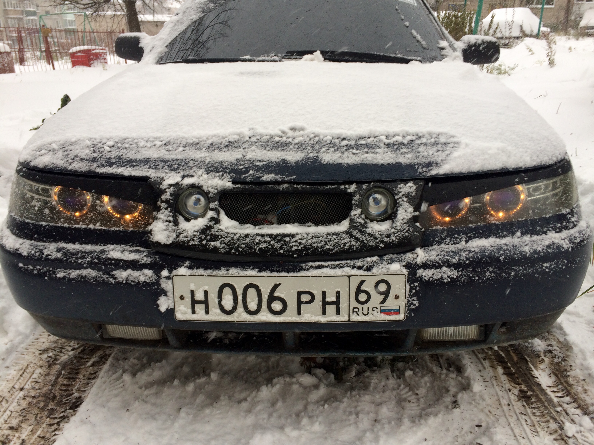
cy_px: 222
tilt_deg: -19.6
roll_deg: +1.2
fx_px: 498
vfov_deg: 48.2
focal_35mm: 29
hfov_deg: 61.7
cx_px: 297
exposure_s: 1/123
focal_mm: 4.15
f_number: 2.2
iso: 32
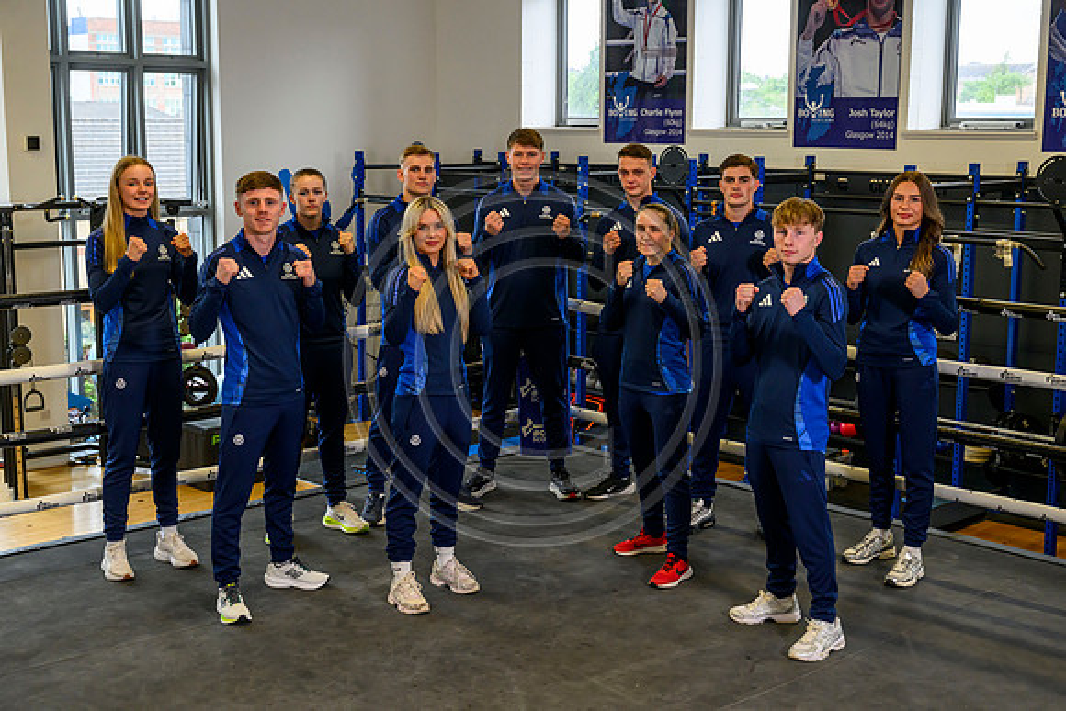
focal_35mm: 47
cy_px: 356
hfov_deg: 41.9
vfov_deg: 28.7
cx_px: 533
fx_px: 1392
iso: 1250
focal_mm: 47
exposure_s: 1/500
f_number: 5
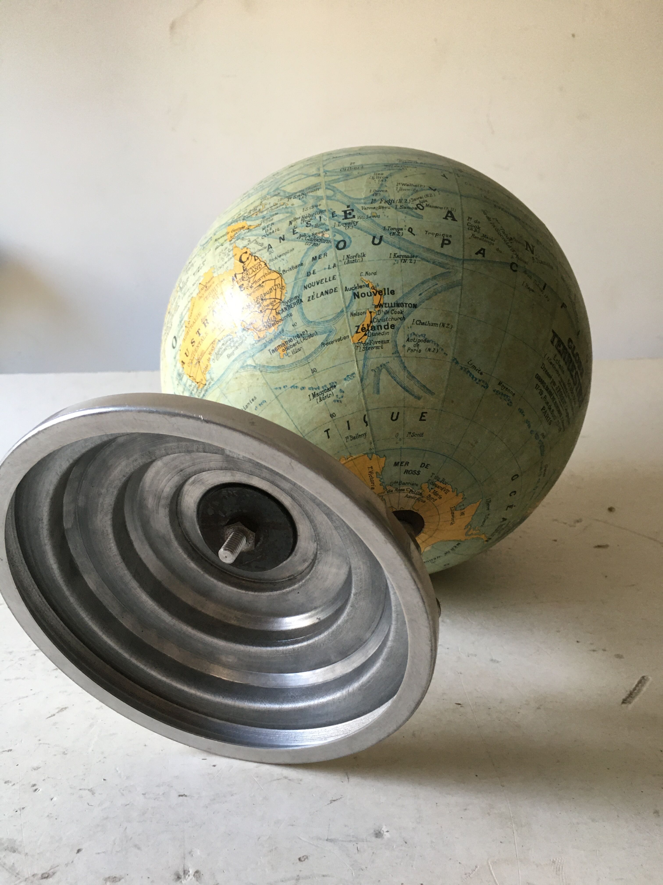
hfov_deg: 48.2
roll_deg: +1.1
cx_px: 332
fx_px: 741
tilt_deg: -16.8
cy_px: 442
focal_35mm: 29
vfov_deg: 61.7
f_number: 2.2
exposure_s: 1/33
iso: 125
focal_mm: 4.15
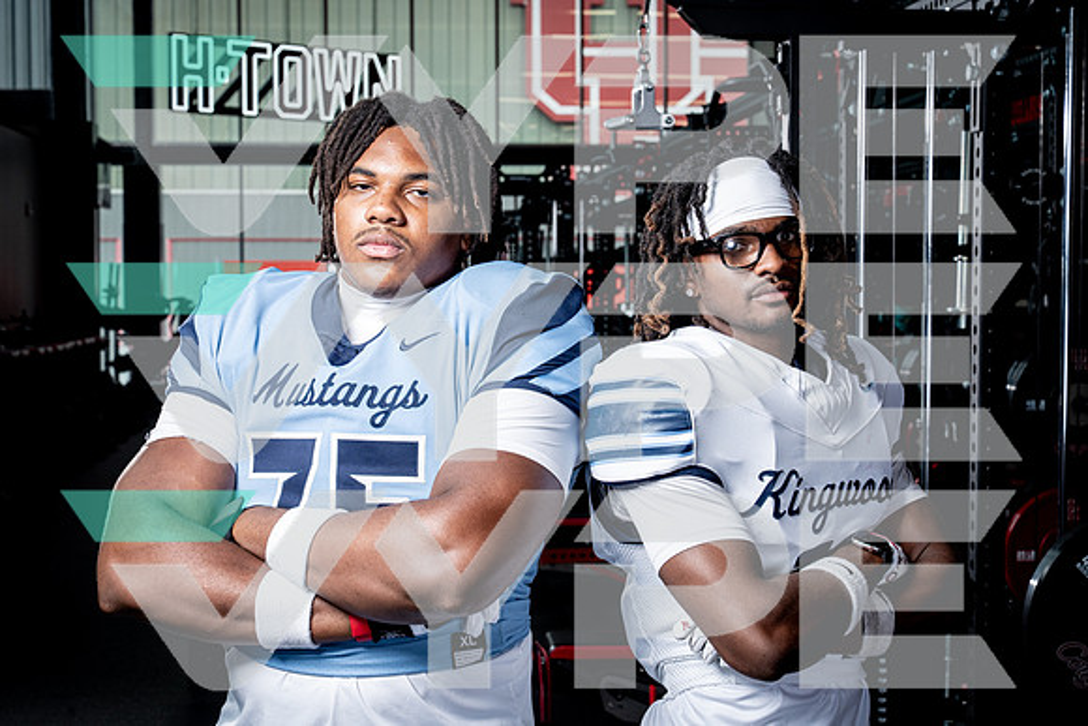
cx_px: 544
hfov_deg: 28.8
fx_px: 2116
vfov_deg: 19.5
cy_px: 363
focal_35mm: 70
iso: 640
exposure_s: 1/250
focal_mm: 70
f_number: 9
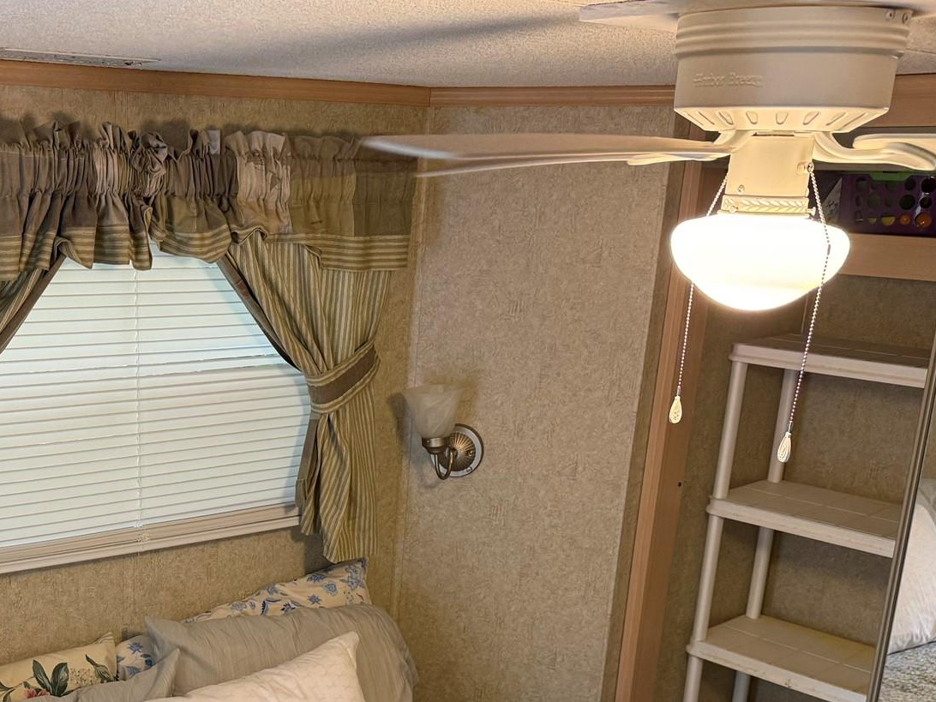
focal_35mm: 45
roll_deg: -0.6
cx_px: 245
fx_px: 1217
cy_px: 582
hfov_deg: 41.0
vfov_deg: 31.2
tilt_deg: -18.0
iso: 250
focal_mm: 6.76
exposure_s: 1/60
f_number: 1.78
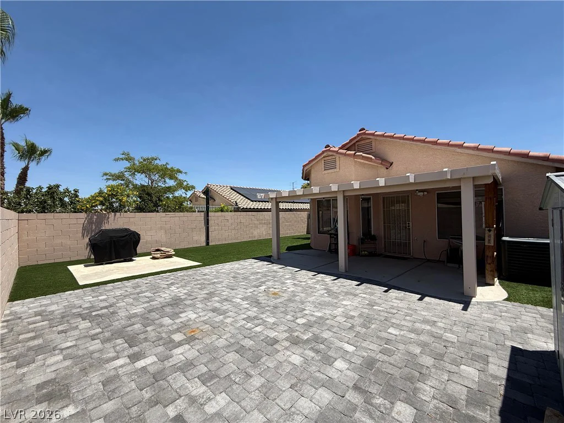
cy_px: 212
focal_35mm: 14
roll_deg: +0.7
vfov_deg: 85.7
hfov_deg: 102.1
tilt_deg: +0.9
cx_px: 282
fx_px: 228
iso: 50
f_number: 2.2
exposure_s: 1/2611
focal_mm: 2.22
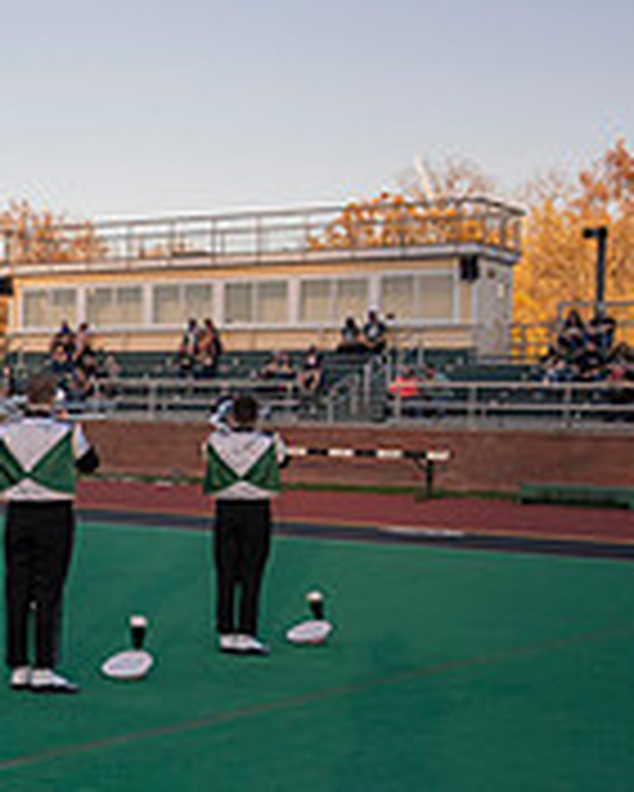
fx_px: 1734
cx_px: -513
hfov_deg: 17.0
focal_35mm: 74
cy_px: 436
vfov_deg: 25.7
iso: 2000
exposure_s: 1/6400
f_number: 4
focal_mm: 24
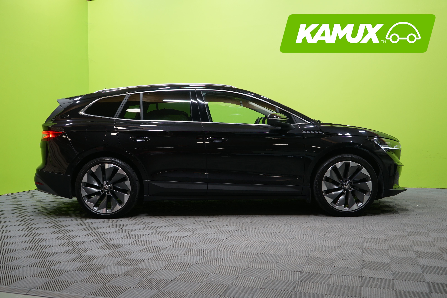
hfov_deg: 54.4
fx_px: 435
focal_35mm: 35
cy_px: 149
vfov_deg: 37.9
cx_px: 224
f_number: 4
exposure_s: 1/50
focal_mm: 35
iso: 400
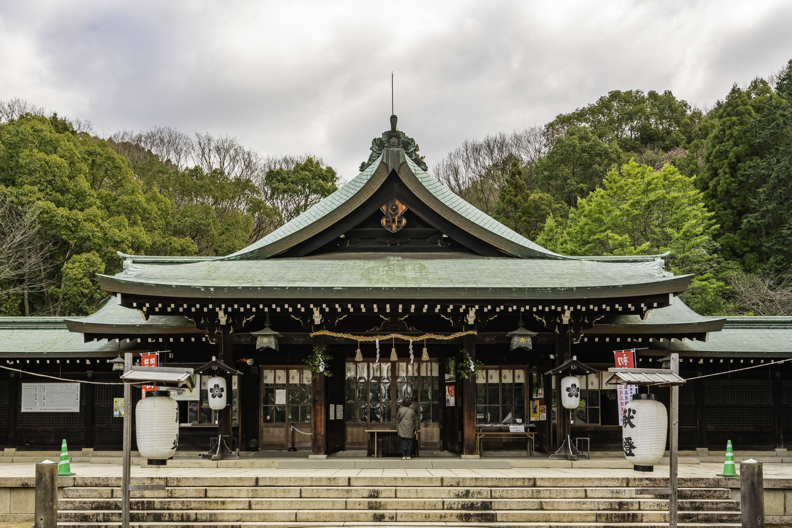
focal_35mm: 35
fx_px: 770
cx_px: 396
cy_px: 264
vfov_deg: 37.9
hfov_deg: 54.4
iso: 160
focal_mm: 35
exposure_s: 1/125
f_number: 8
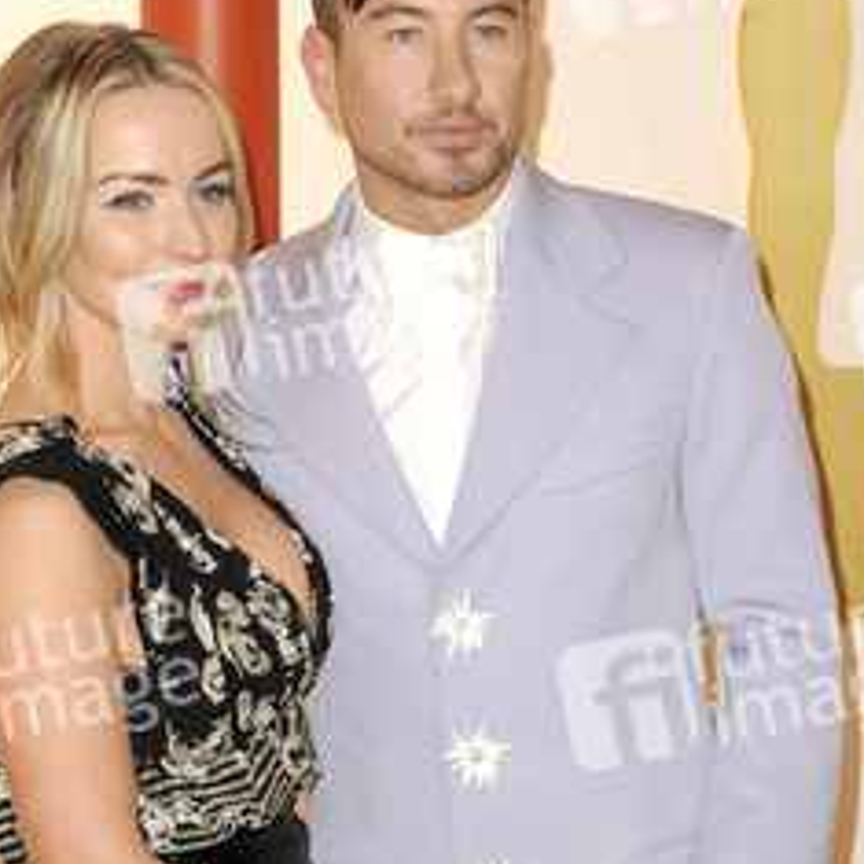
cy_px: 500
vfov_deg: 10.8
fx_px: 4575
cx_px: 414
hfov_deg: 10.8
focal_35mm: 162
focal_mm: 112
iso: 1600
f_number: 7.1
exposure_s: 1/200
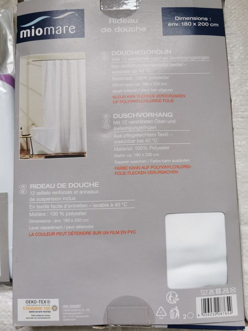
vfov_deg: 65.3
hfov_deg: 51.4
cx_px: 124
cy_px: 166
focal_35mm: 27
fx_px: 258
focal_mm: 5.56
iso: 64
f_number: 1.6
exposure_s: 1/100
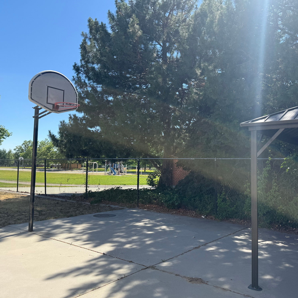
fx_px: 282
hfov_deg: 55.3
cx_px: 175
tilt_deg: +5.0
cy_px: 148
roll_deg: -1.4
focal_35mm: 29
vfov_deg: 55.6
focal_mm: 6.76
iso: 80
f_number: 1.78
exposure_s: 1/2000
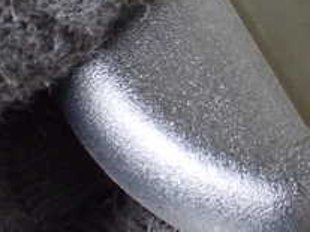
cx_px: 352
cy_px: -66
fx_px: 779
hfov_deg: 21.2
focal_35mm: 87
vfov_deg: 16.1
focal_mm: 5.4
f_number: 2.3
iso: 800
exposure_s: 1/80
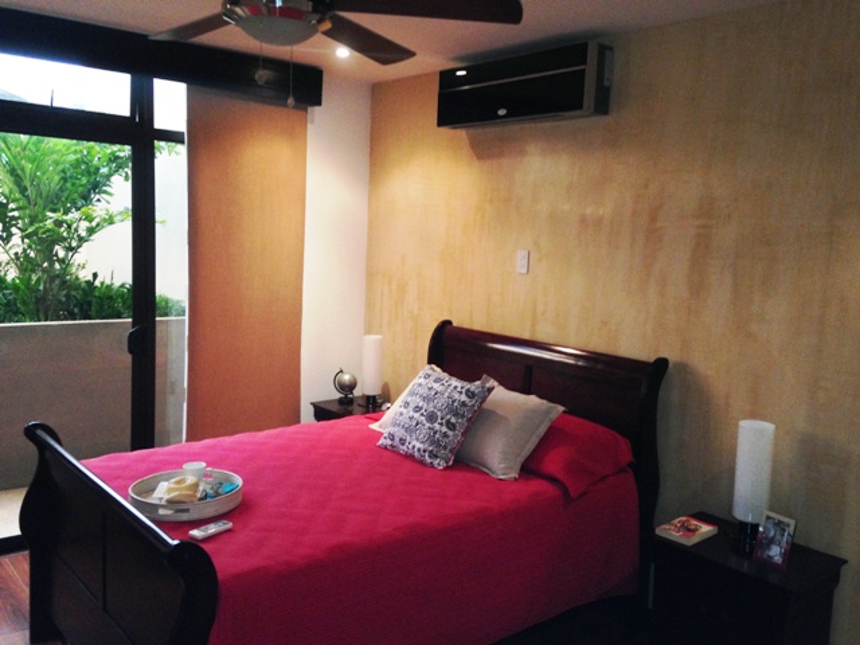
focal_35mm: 33
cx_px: 430
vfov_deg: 42.9
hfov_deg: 55.4
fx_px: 820
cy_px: 322
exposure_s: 1/20
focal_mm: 4.12
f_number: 2.4
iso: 160
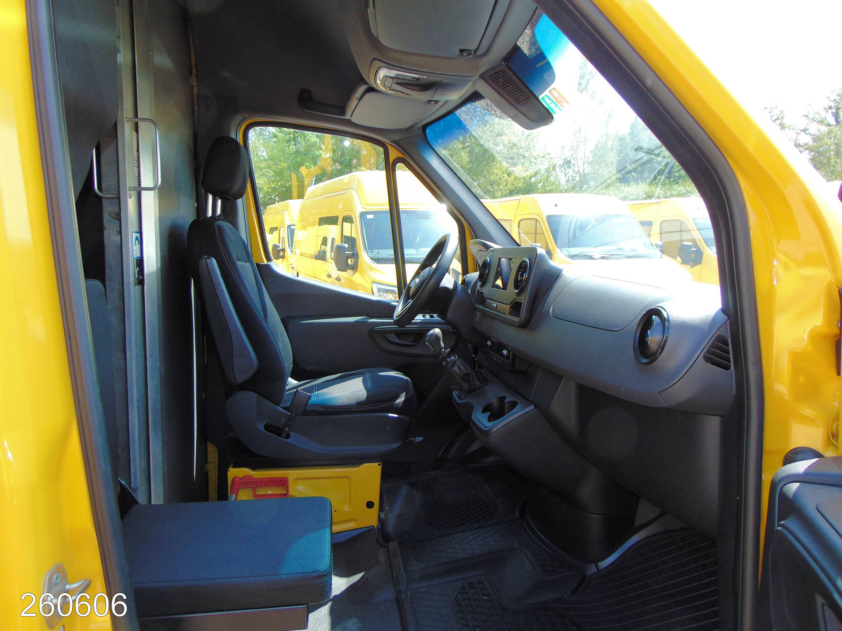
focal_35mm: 25
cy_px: 316
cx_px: 421
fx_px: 608
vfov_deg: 54.9
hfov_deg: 69.4
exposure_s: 1/160
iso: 80
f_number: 3
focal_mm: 4.5
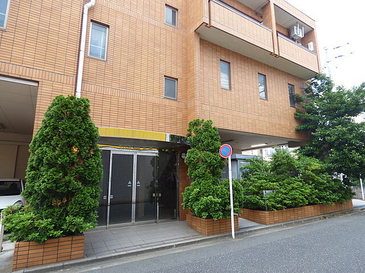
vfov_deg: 66.0
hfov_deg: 81.7
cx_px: 182
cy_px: 136
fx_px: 211
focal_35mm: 20
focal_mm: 3.58
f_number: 2.8
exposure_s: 1/200
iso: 100
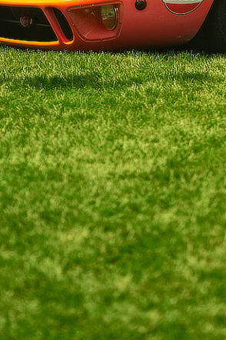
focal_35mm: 235
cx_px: 246
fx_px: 2213
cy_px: -97
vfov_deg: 8.6
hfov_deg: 5.8
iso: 100
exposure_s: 1/640
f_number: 3.5
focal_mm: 90
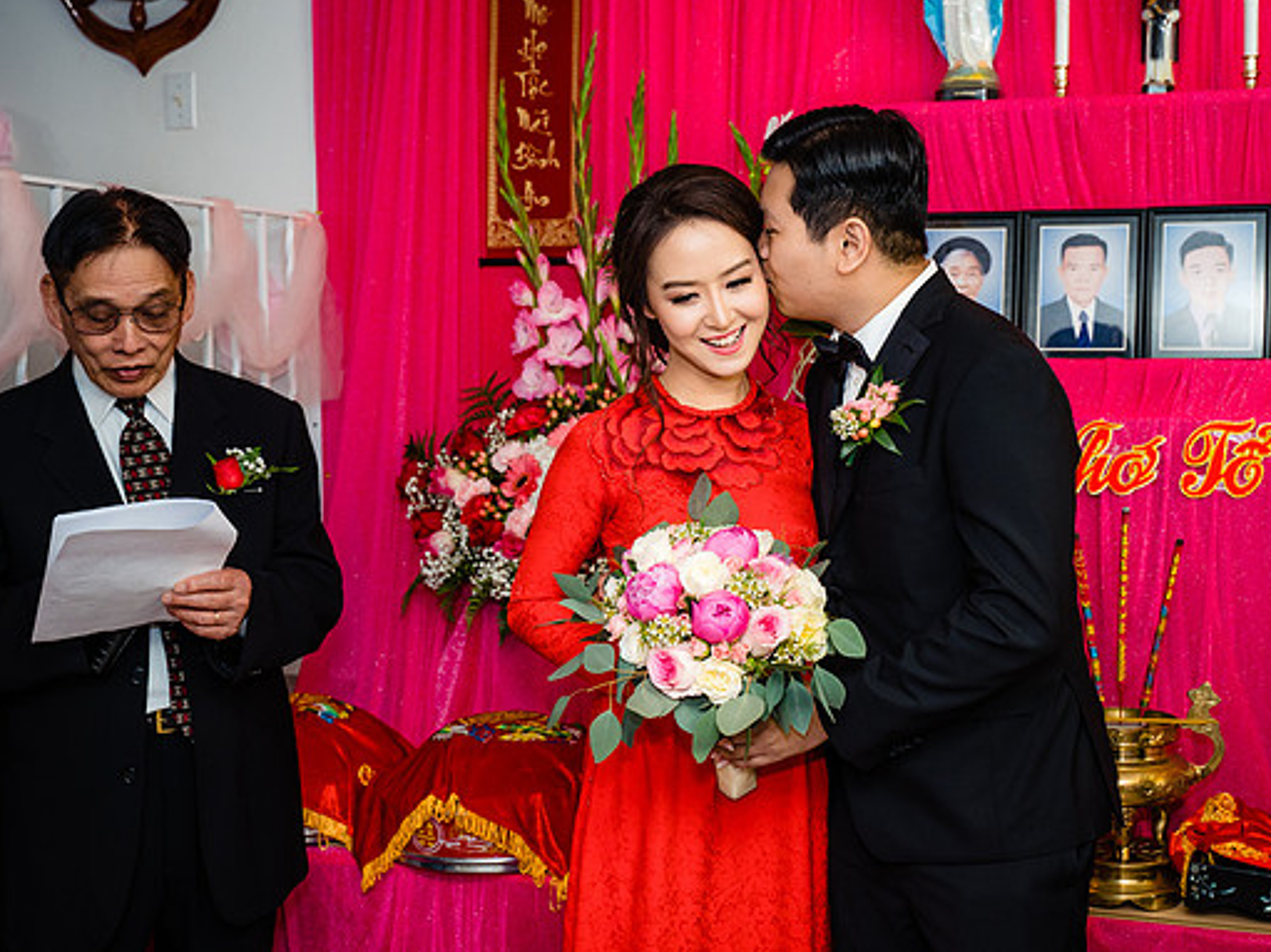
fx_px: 1835
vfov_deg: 29.1
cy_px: 478
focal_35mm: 50
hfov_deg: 38.0
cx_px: 765
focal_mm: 40
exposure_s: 1/160
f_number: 4
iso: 1000
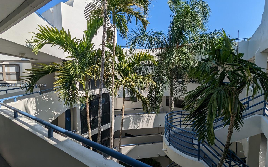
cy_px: 85
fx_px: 131
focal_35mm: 18
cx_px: 132
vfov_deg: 65.0
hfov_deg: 91.1
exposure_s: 1/2299
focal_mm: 2.35
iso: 53
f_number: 2.2
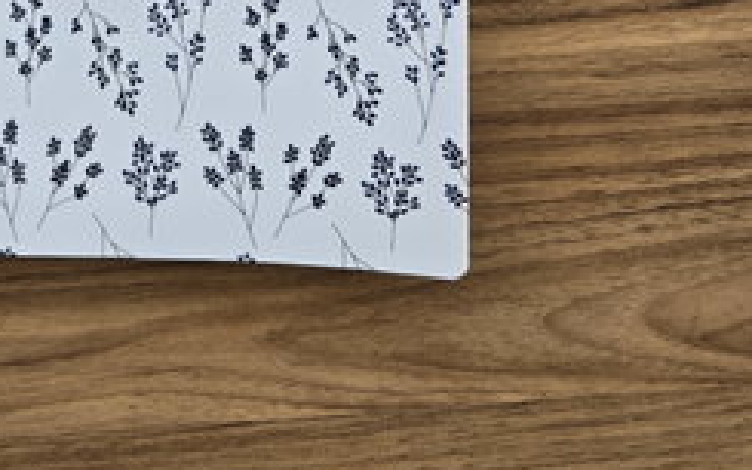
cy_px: -315
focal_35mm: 53
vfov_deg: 19.7
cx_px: 153
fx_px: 1086
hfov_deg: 36.9
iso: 64
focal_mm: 6.3
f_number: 1.7
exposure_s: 1/58.6
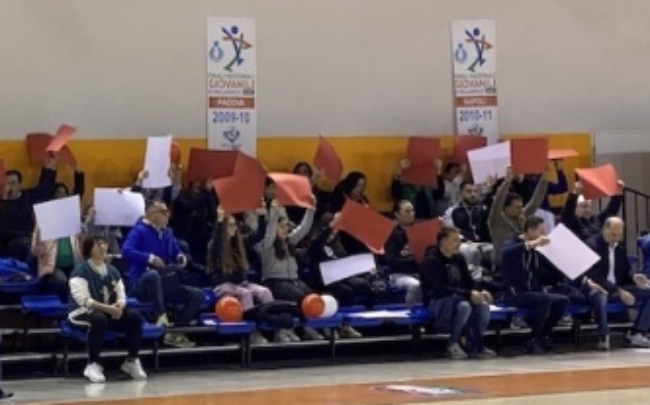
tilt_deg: -1.0
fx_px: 2354
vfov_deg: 9.8
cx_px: -92
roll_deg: +1.8
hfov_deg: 15.3
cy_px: 229
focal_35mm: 133
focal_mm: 6
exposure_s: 1/100
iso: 160
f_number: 2
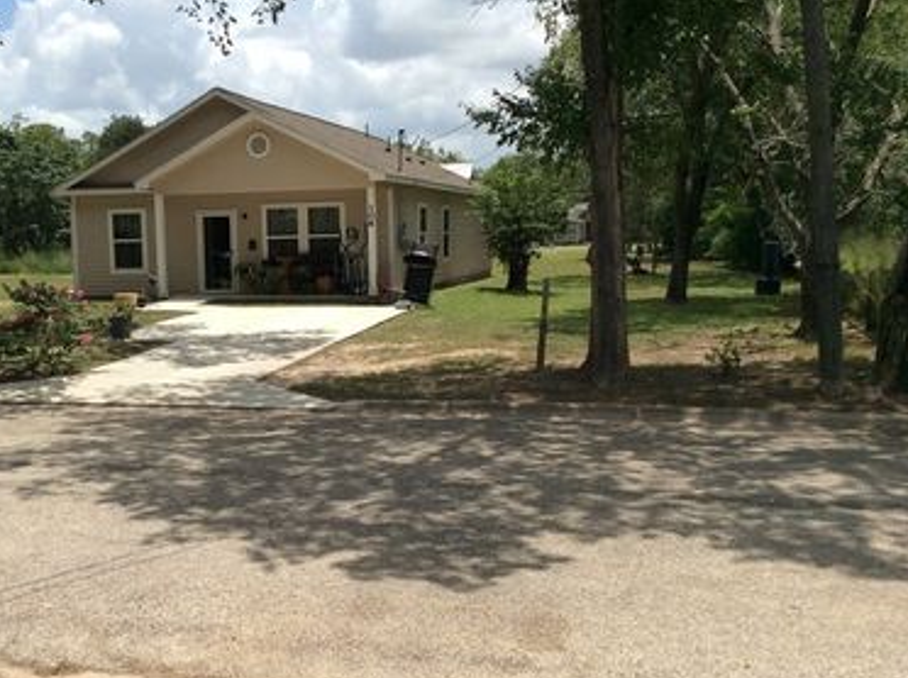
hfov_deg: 43.3
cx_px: 310
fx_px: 1126
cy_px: 367
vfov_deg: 33.5
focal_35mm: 43
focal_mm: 3.3
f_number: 2.4
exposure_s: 1/1908
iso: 32
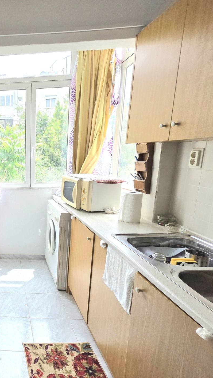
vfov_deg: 86.6
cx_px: -18
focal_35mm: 20
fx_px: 201
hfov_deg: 43.9
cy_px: 196
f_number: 1.9
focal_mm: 2.2
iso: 40
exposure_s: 1/286
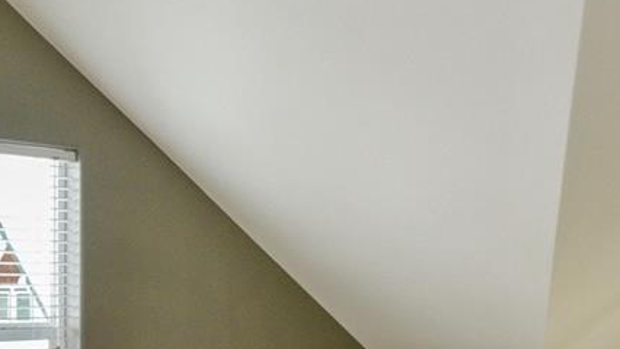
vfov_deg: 20.1
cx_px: 635
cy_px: 290
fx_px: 970
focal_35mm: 59
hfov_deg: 32.3
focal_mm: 16
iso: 400
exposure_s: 1/125
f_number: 5.6
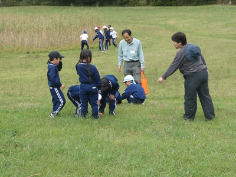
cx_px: 118
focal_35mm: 90
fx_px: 614
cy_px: 88
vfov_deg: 16.4
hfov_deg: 21.8
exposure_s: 1/80
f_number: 5.6
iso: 200
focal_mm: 16.1
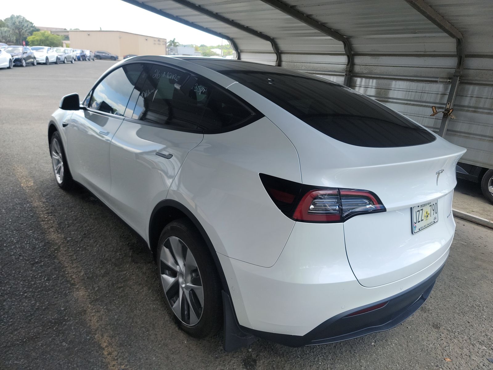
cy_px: 185
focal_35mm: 24
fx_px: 342
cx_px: 246
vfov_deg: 56.8
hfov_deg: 71.6
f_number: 1.8
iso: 50
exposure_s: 1/182
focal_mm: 6.7
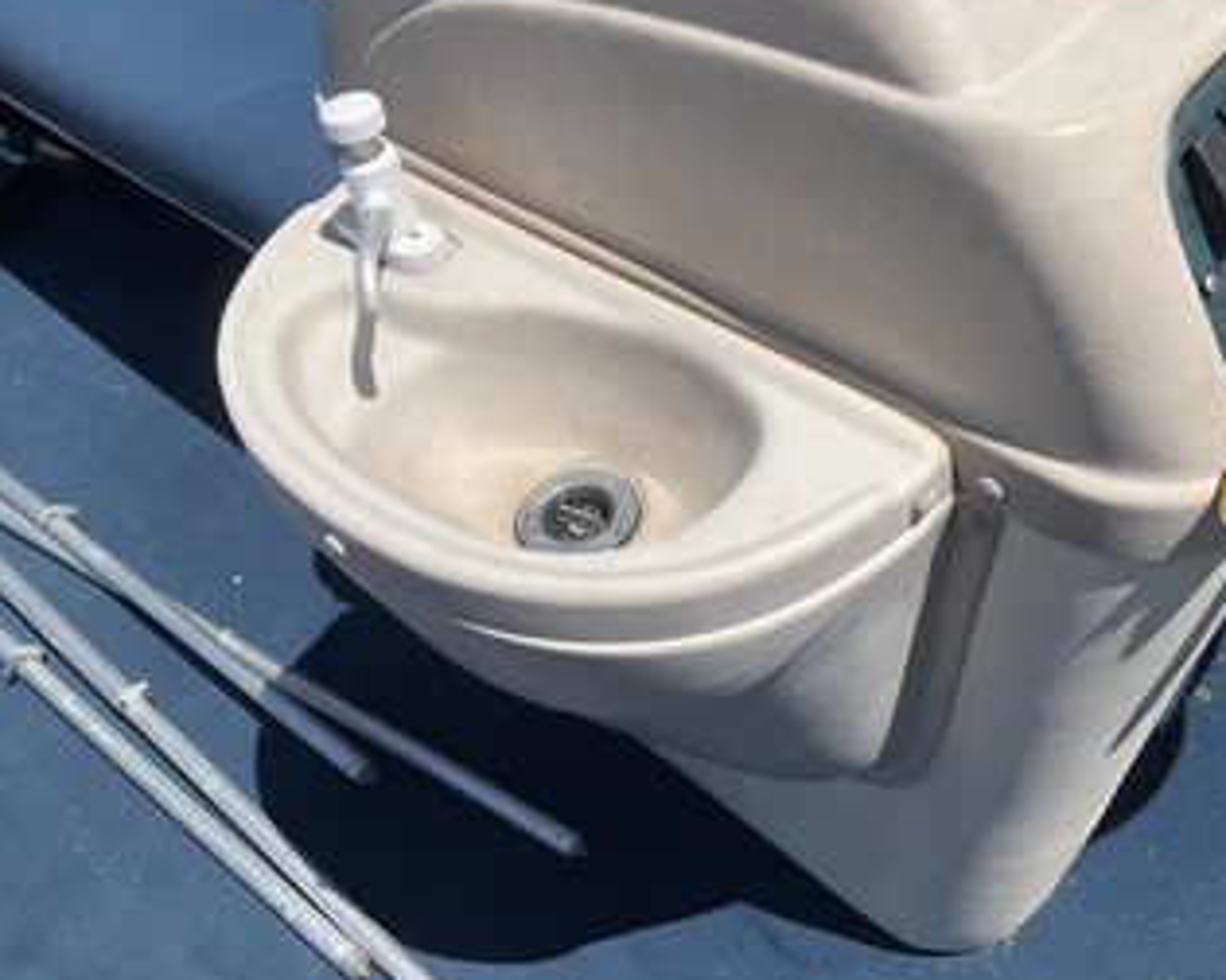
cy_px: 439
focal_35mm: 36
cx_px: 712
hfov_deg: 50.1
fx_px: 1306
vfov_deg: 41.1
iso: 25
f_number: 1.8
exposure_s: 1/3125
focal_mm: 3
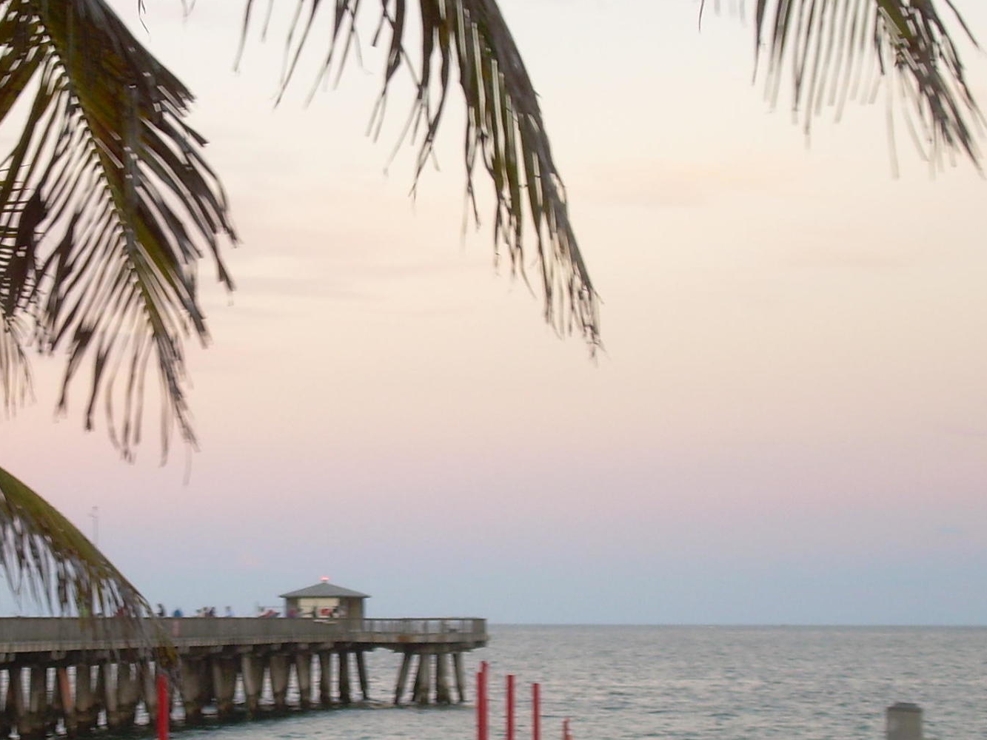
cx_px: 218
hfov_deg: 13.6
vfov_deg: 10.3
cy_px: 462
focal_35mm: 144
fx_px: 4106
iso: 50
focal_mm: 15.3
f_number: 4.3
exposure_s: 1/30
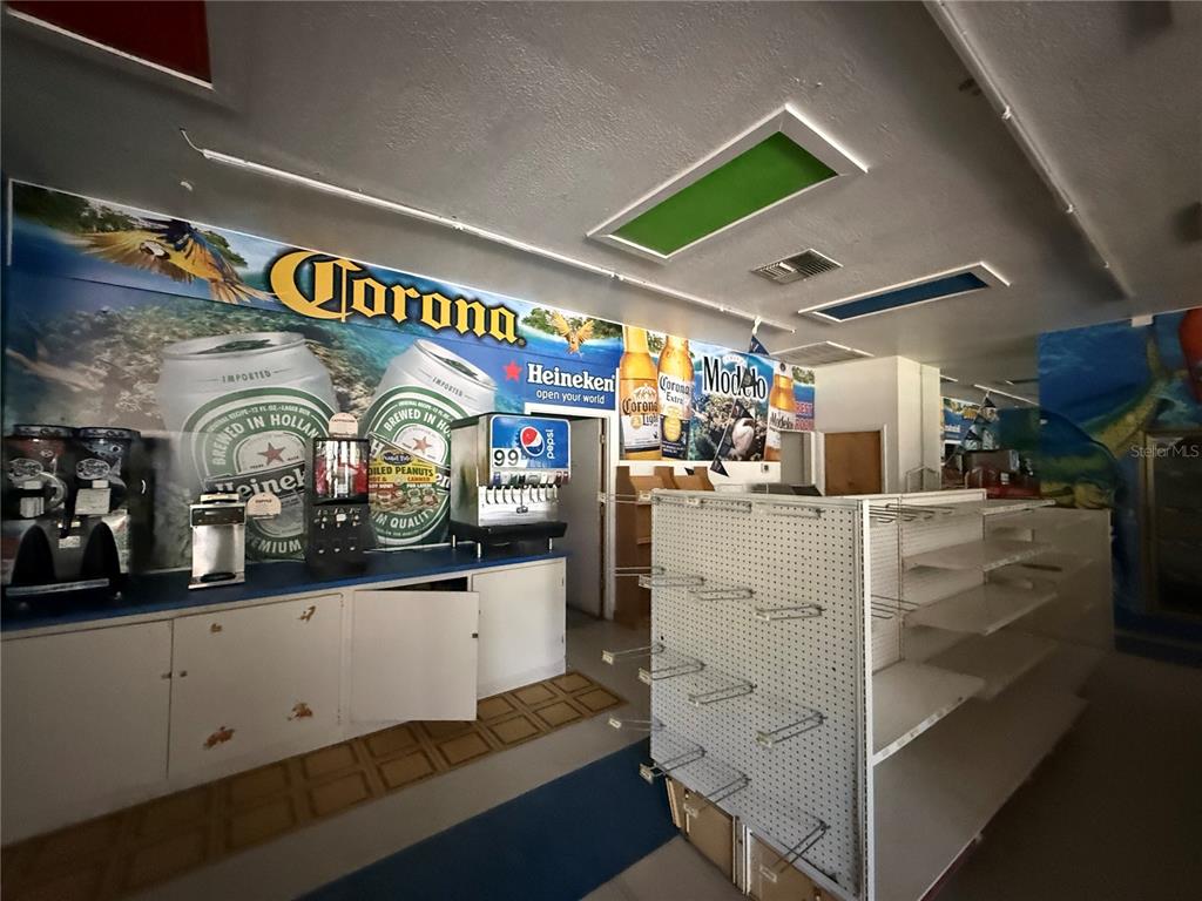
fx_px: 486
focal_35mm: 14
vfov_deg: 85.7
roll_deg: +0.3
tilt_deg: +3.3
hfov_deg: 102.1
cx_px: 601
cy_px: 450
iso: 1600
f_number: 2.2
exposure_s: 1/40
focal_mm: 2.22
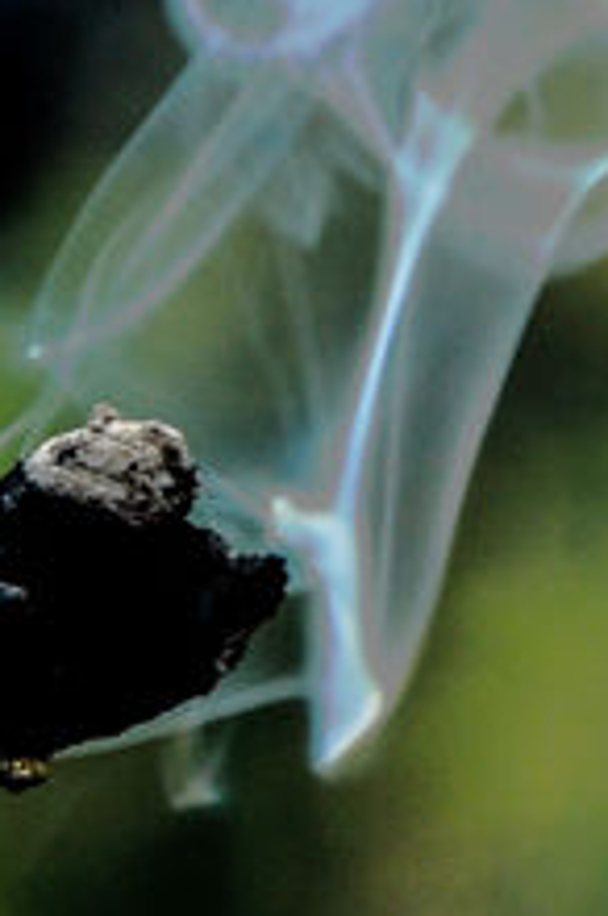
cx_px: 164
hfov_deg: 2.1
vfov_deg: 3.2
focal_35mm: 643
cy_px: 233
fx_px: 16341
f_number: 5.6
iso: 100
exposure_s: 1/125
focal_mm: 105
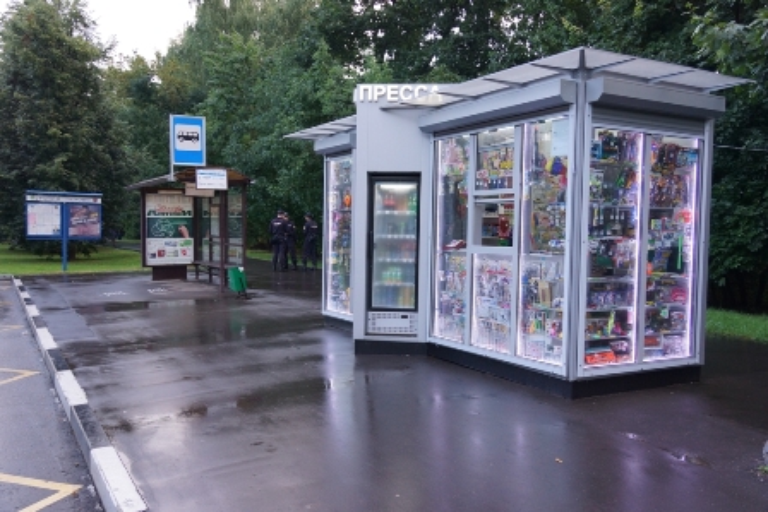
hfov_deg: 57.2
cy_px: 256
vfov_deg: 40.0
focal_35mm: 33
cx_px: 384
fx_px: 704
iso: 400
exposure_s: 1/60
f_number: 4
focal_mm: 22
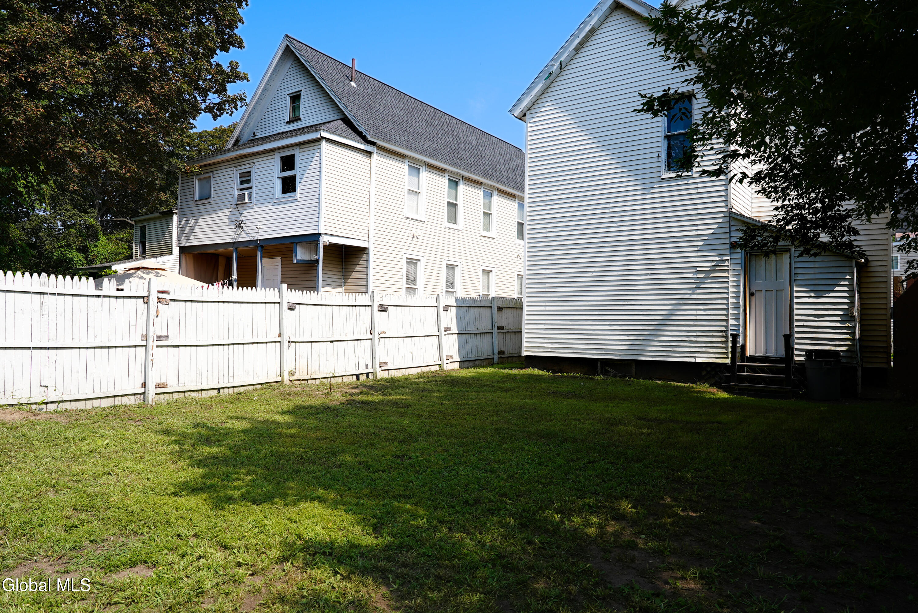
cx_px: 459
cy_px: 306
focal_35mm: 24
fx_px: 612
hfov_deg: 73.7
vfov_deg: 53.2
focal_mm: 24
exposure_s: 1/125
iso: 80
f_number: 9
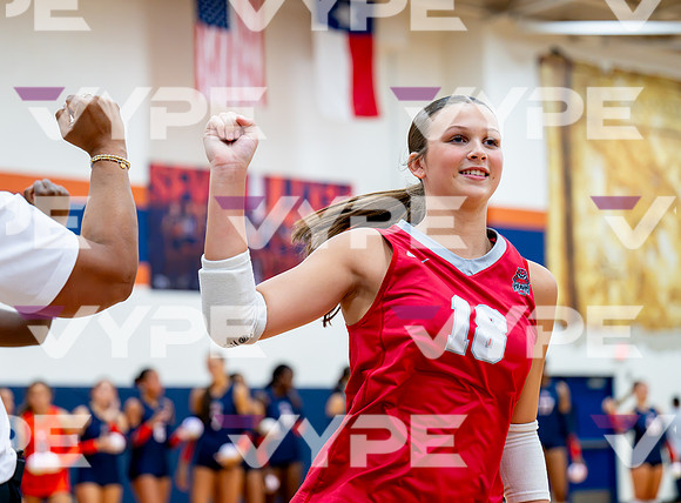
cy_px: 252
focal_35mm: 80
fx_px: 1564
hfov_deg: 24.6
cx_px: 340
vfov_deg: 18.3
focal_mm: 71
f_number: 2.8
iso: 3200
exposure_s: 1/800
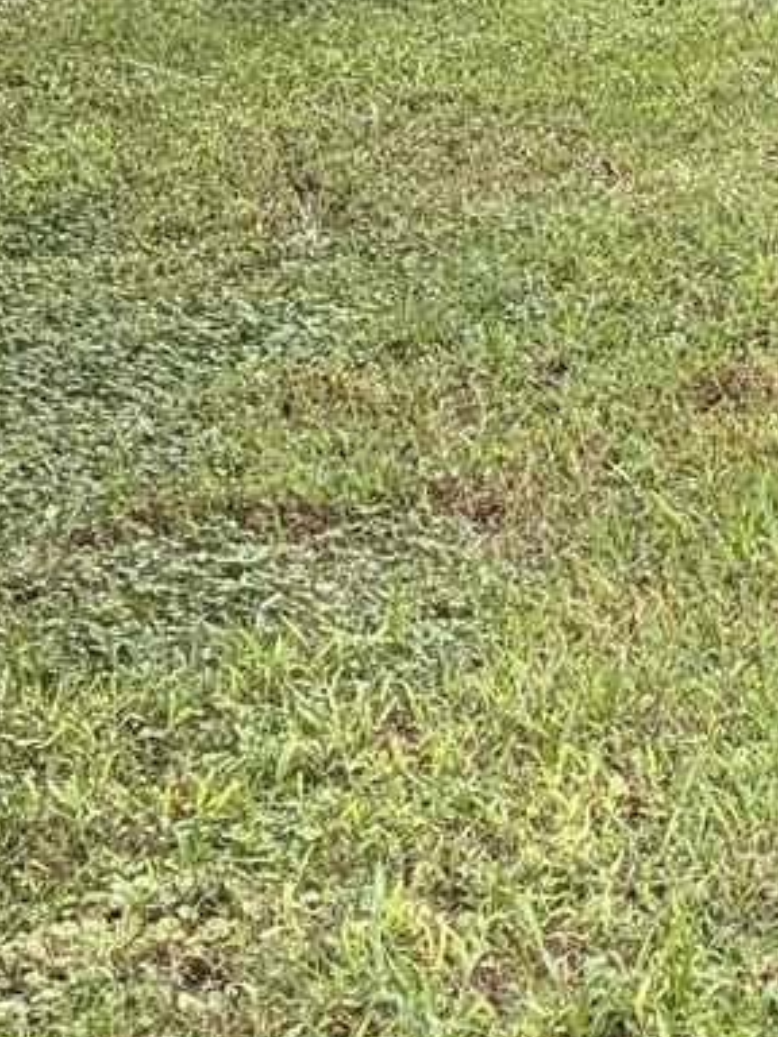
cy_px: -176
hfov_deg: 8.3
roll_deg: +0.7
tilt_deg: -11.2
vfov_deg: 12.4
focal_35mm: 156
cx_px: 2145
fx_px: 4675
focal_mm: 5.96
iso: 50
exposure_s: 1/354
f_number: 1.6
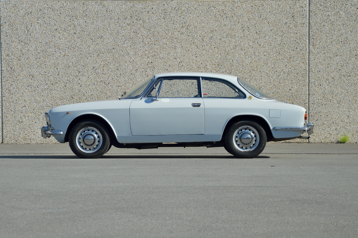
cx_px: 179
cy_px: 119
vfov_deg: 12.2
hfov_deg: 18.2
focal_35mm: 112
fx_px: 1118
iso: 320
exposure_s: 1/500
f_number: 5.6
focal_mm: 75
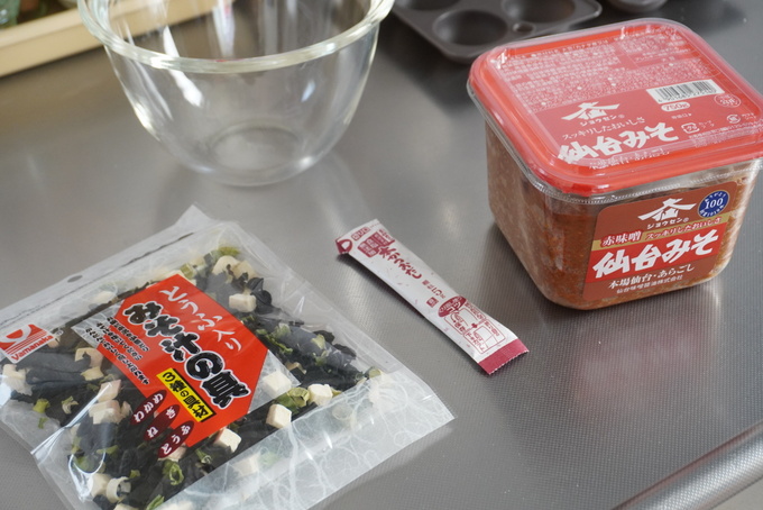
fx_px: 1177
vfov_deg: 24.4
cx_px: 382
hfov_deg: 35.9
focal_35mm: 56
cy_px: 255
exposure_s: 1/60
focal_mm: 37
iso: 1600
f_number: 6.3
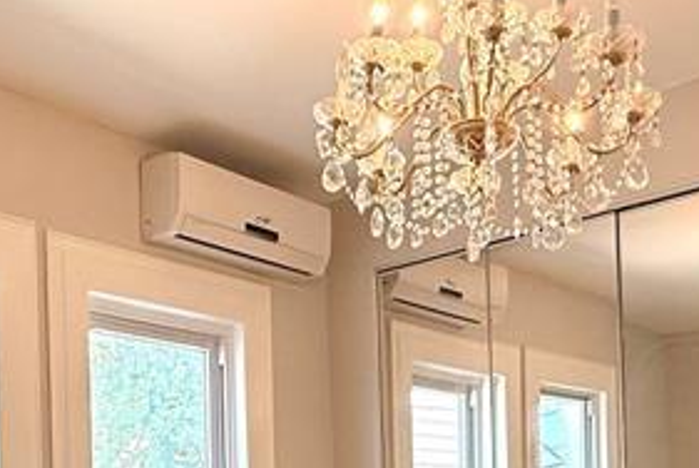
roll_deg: +2.1
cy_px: 570
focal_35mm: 53
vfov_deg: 23.3
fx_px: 1030
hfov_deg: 36.2
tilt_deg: +0.3
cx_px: 134
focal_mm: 2.22
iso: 125
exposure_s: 1/120
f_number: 2.2
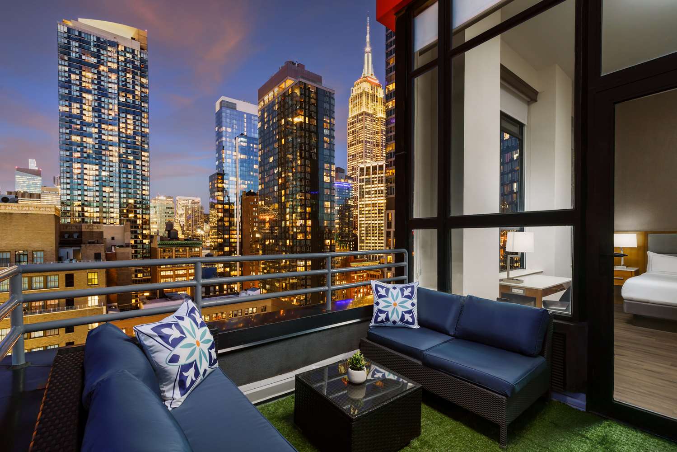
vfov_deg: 73.8
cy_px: 226
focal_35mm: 16
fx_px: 301
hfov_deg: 96.7
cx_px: 338
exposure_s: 1/160
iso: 320
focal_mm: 16
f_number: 13
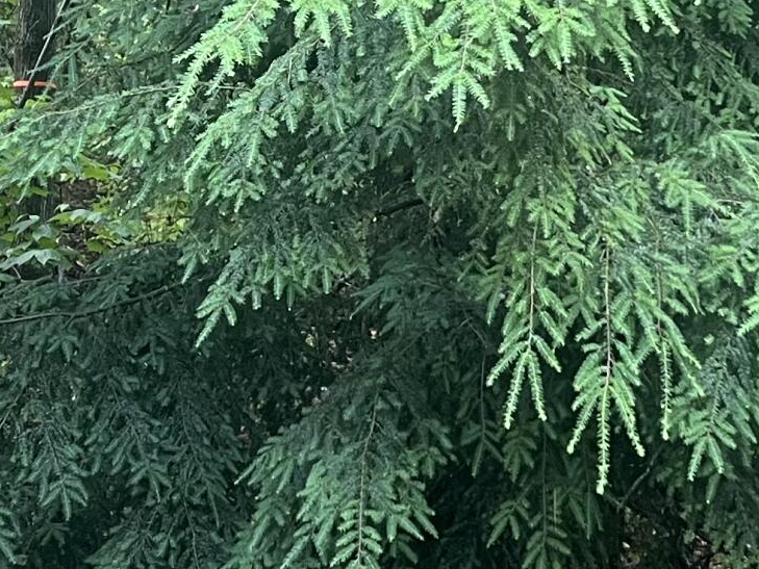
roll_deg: +0.9
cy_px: 82
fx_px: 2346
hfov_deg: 18.4
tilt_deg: +2.7
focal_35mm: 107
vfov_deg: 13.7
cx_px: 431
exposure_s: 1/82
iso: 125
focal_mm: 5.7
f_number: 1.5
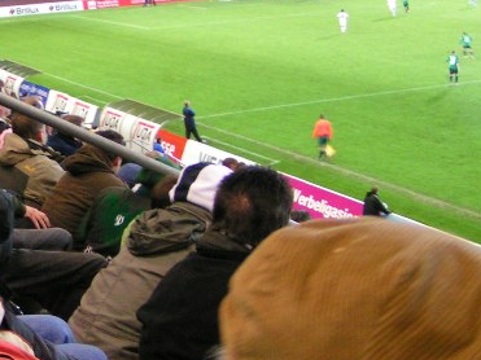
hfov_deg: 22.8
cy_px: 120
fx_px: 1139
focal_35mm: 82
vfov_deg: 17.9
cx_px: -12
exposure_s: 1/15
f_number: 2.8
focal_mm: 5.8
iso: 200
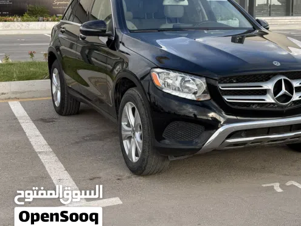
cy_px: 97
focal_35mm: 62
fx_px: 540
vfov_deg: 23.7
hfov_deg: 31.0
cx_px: 194
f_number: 1.78
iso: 64
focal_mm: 6.76
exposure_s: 1/1456
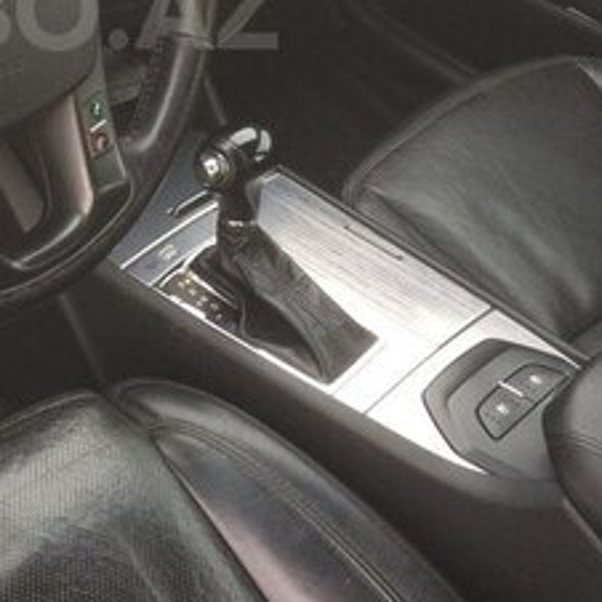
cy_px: 9
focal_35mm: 75
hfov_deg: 22.2
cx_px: 5
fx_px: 1476
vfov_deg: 22.2
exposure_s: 1/100
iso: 50
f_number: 2.2
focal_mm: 4.15
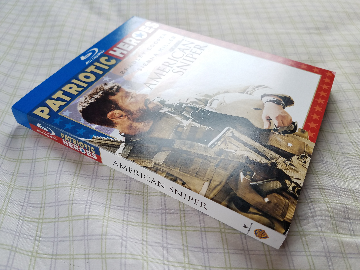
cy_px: 135
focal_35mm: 26
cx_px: 180
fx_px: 270
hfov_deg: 67.3
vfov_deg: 53.1
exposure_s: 1/128
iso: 40
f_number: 1.7
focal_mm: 4.2
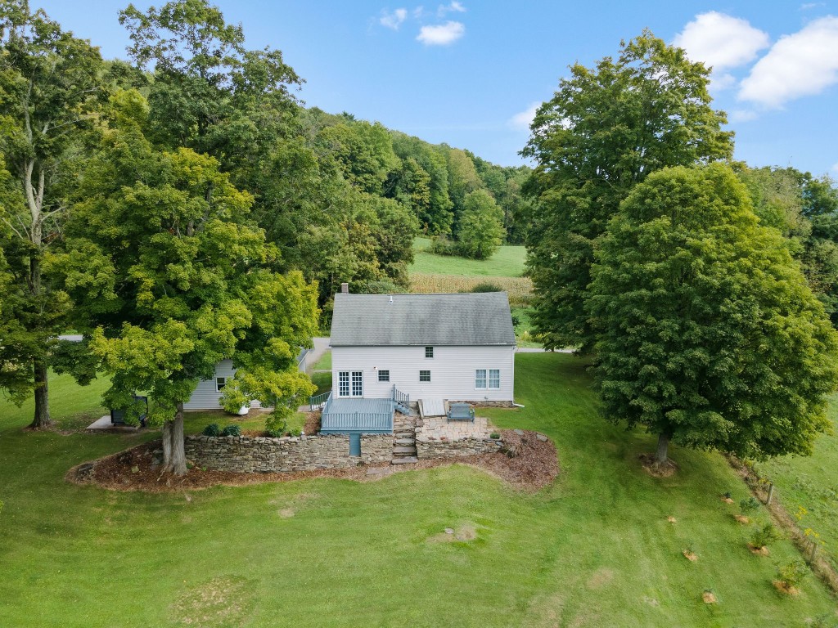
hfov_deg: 71.6
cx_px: 419
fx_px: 581
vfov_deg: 56.8
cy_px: 314
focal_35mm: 24
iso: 100
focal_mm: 4.5
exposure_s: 1/200
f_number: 2.8
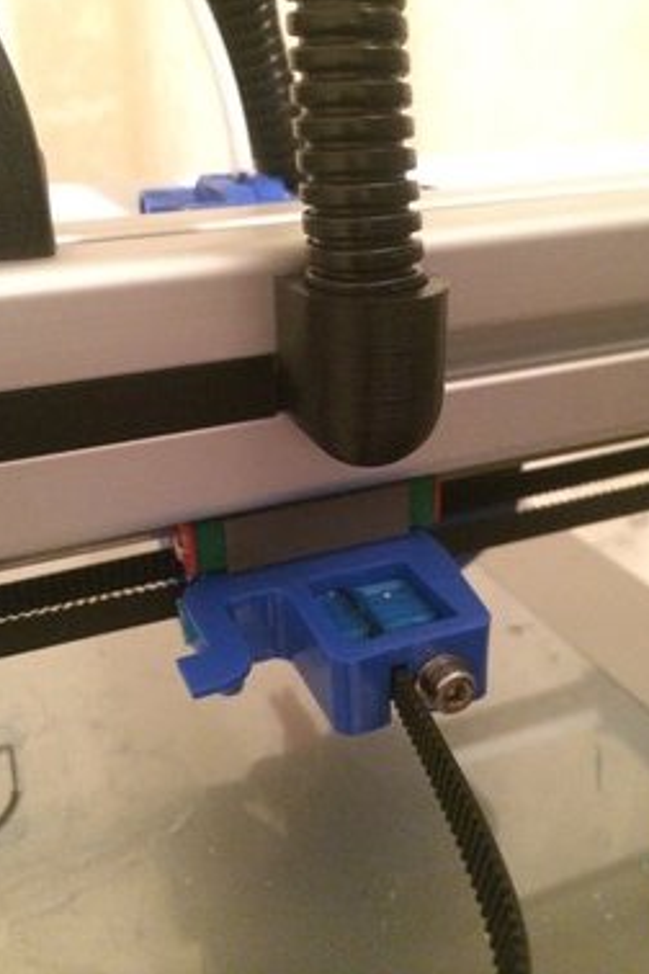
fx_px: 892
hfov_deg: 39.9
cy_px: 461
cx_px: 283
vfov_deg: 57.2
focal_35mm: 33
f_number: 2.2
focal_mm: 4.12
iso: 1250
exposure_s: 1/15
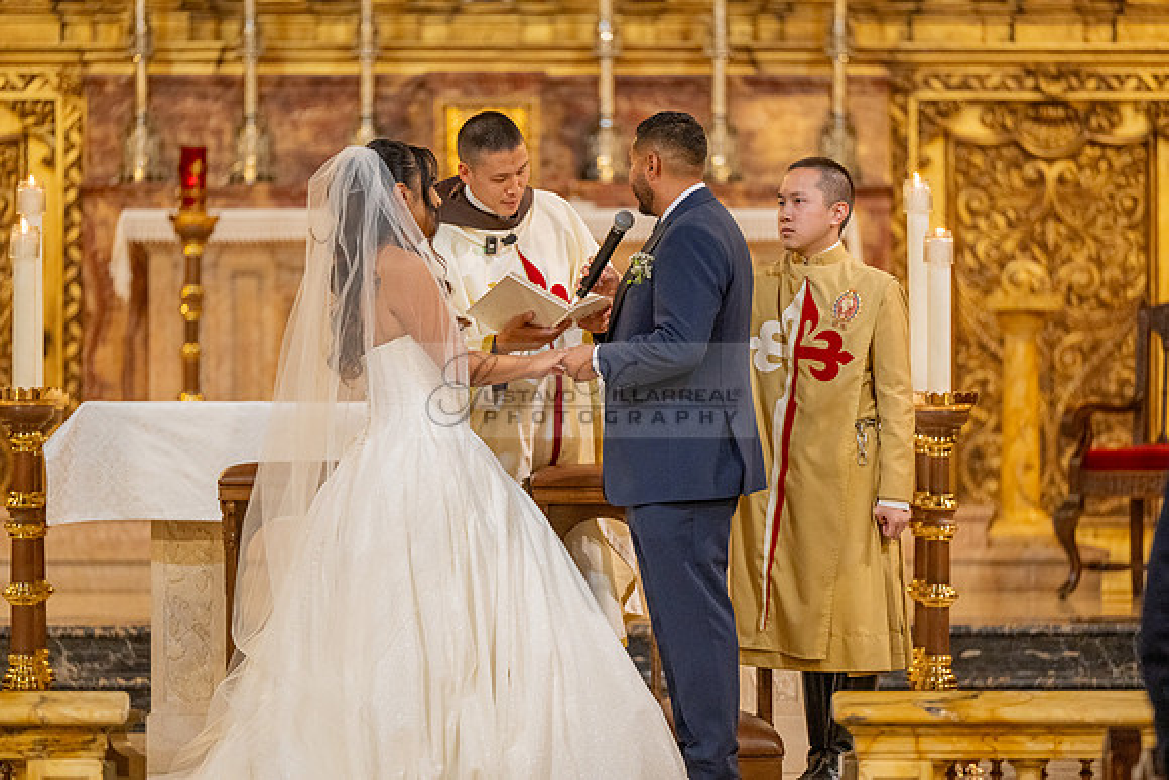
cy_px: 390
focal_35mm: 200
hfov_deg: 10.3
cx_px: 584
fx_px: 6496
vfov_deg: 6.9
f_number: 2.8
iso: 2000
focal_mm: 200
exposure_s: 1/200
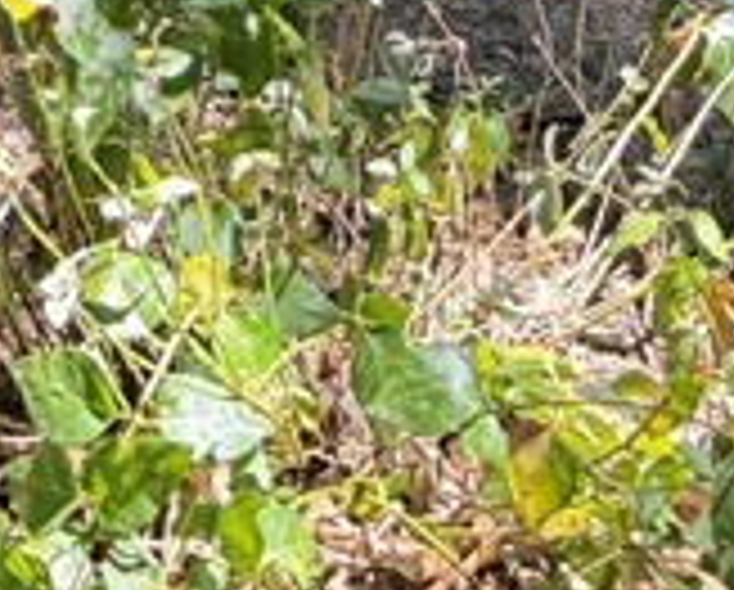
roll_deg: -3.5
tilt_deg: -26.8
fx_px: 3199
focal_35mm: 147
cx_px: 369
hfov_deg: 13.1
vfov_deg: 8.9
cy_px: -1076
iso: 100
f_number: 1.78
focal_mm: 6.76
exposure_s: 1/365
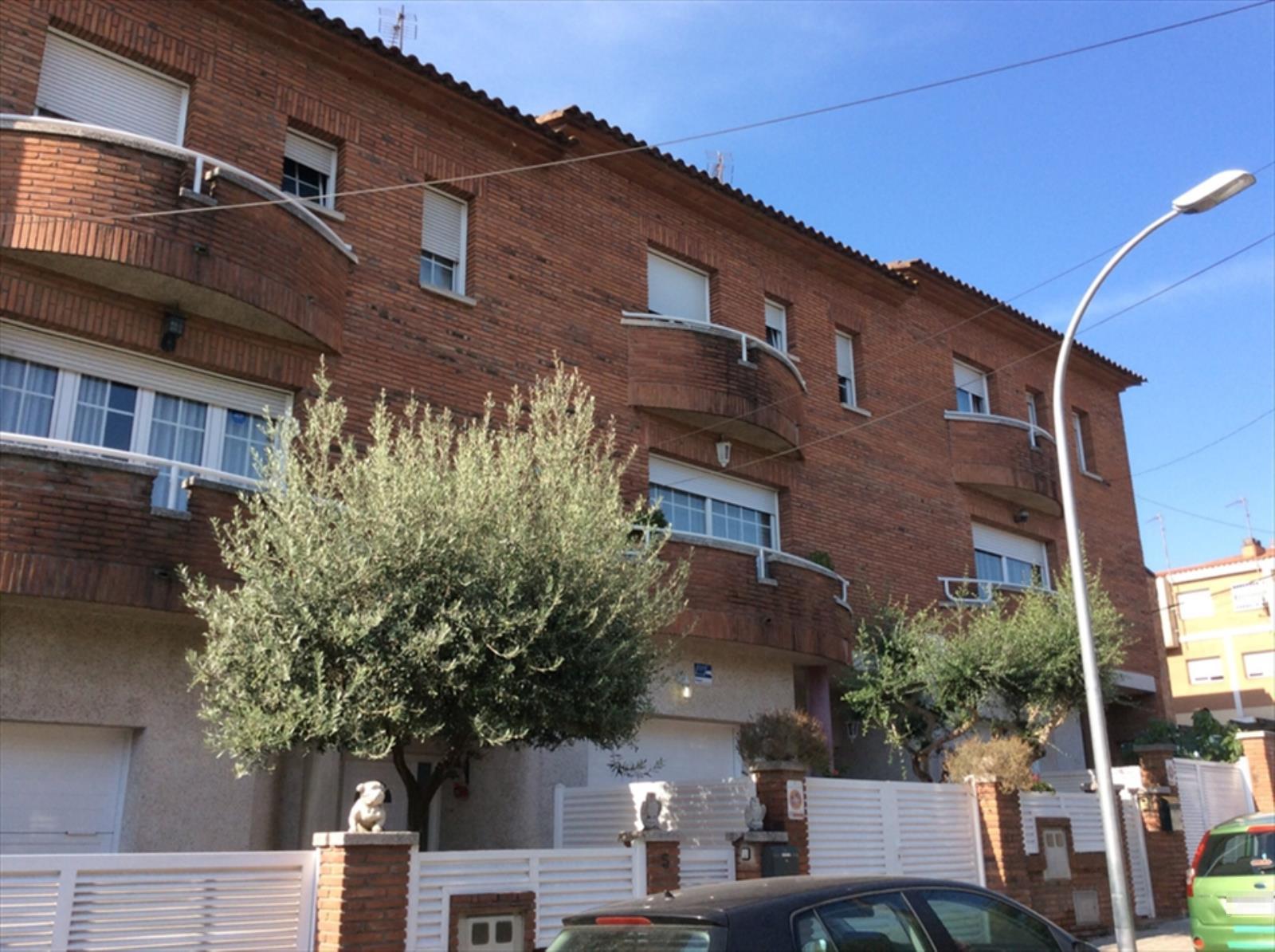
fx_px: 1177
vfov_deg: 44.0
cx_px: 638
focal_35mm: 32
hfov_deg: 56.9
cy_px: 476
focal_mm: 3.3
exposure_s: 1/643
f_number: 2.4
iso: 32
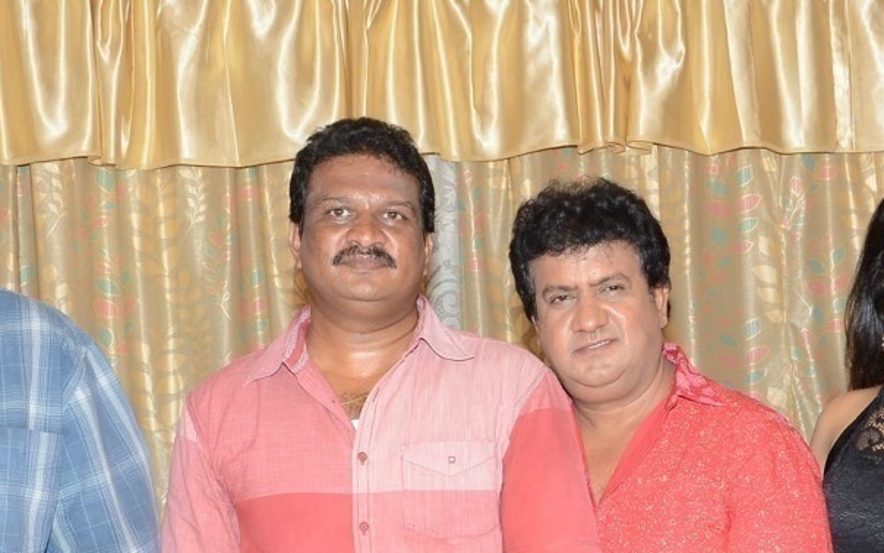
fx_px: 2482
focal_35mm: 103
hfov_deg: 20.2
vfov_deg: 12.6
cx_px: 543
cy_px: 476
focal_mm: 34
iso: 500
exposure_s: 1/125
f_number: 5.6
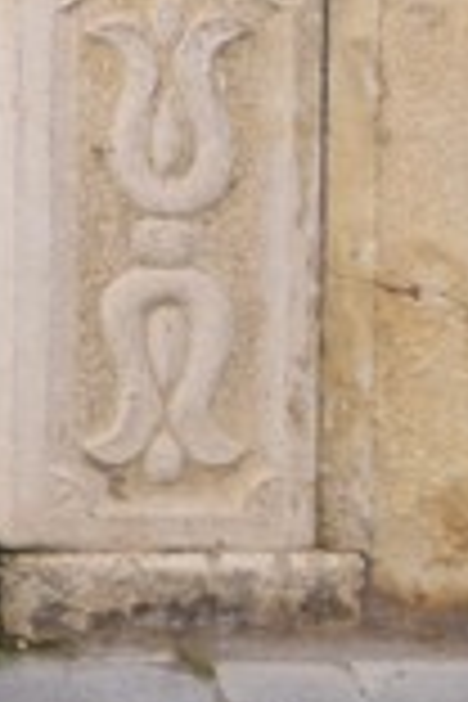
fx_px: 6123
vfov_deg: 6.1
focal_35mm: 314
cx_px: -922
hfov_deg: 4.2
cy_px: -1246
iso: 100
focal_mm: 34
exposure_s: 1/125
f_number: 5.6
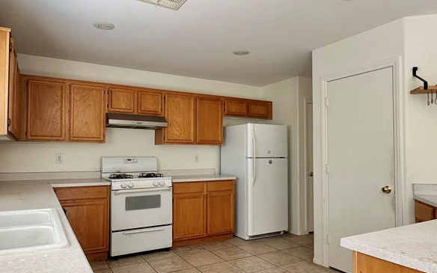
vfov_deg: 47.6
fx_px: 310
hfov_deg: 70.3
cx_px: 204
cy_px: 143
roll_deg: -0.1
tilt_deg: +3.1
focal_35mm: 26
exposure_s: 1/99
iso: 50
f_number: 2.2
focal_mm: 2.22
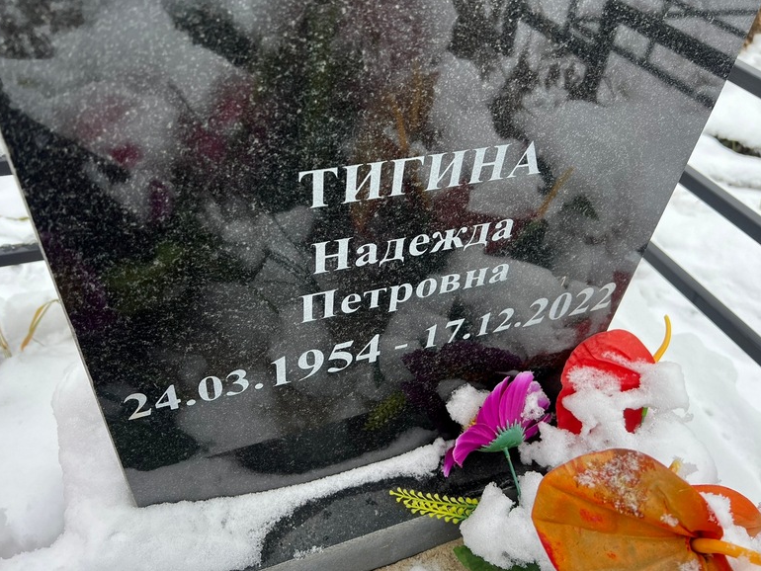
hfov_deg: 65.3
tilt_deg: -40.1
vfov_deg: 51.4
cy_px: 277
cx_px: 375
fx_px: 594
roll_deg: -2.3
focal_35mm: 27
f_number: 1.5
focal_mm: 5.7
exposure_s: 1/171
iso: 50
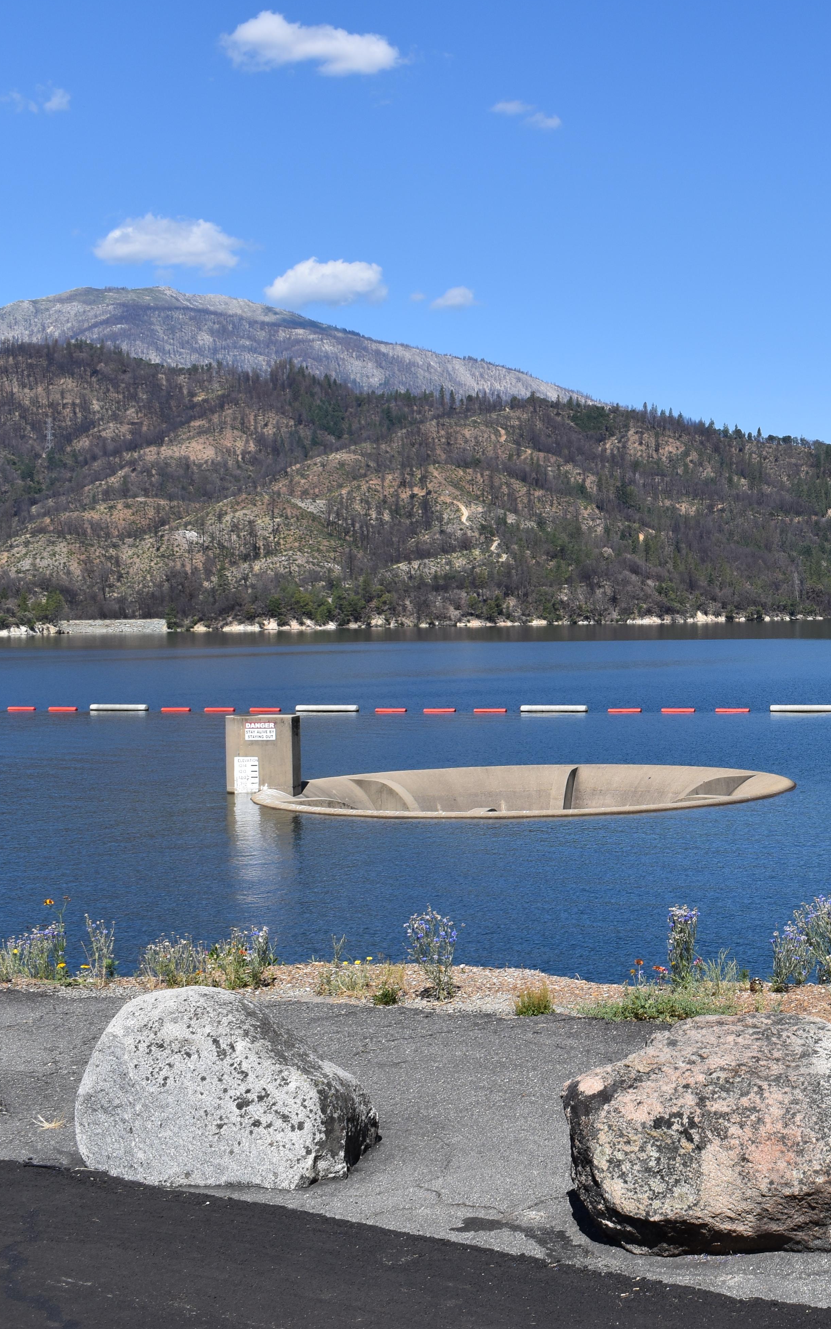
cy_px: 657
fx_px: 1949
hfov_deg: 22.7
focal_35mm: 54
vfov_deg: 37.7
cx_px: 904
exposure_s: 1/320
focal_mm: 23
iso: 100
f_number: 9
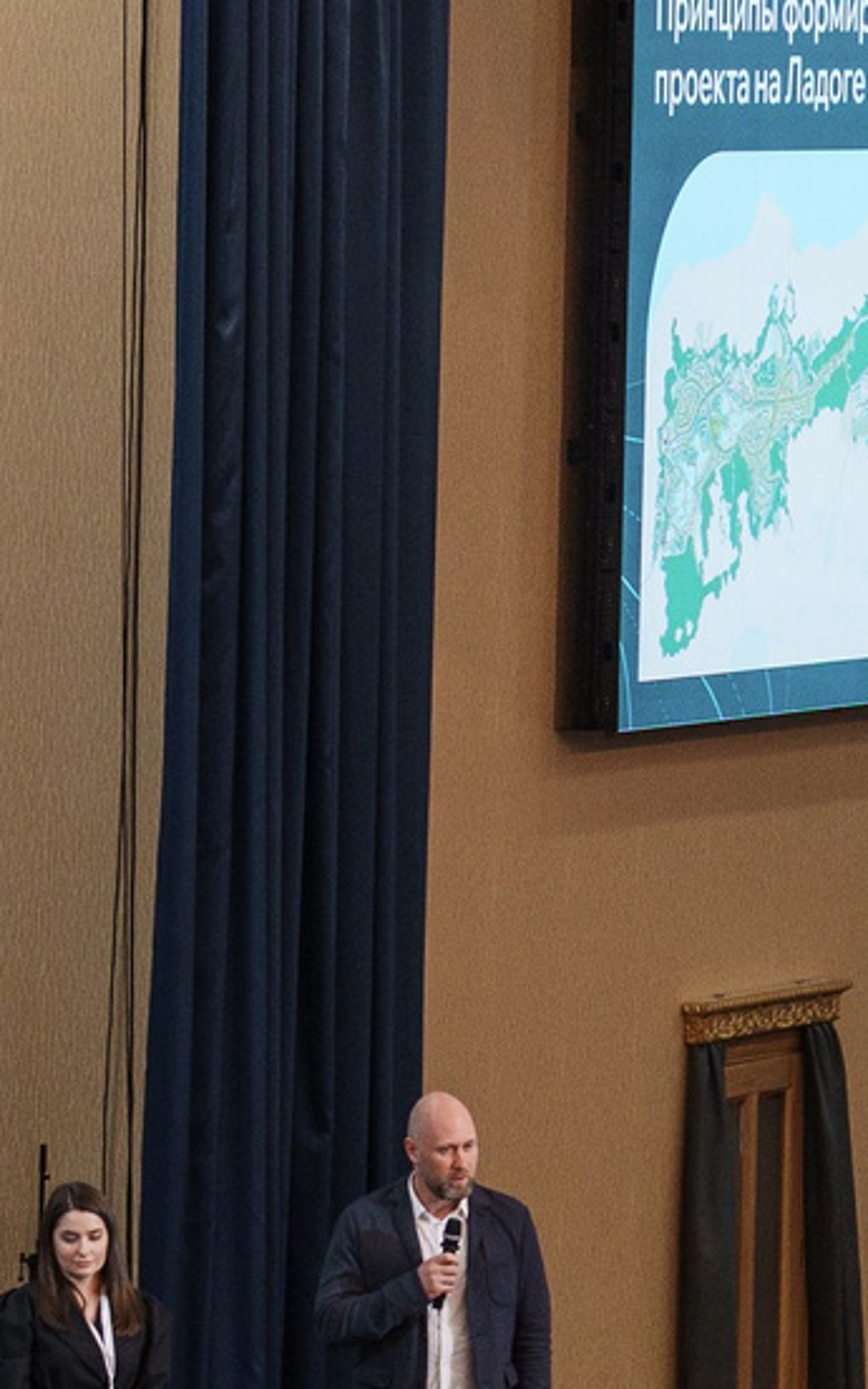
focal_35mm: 331
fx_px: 12528
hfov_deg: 4.0
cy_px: 1888
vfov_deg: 6.3
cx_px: -91
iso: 800
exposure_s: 1/100
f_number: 4.5
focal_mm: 70
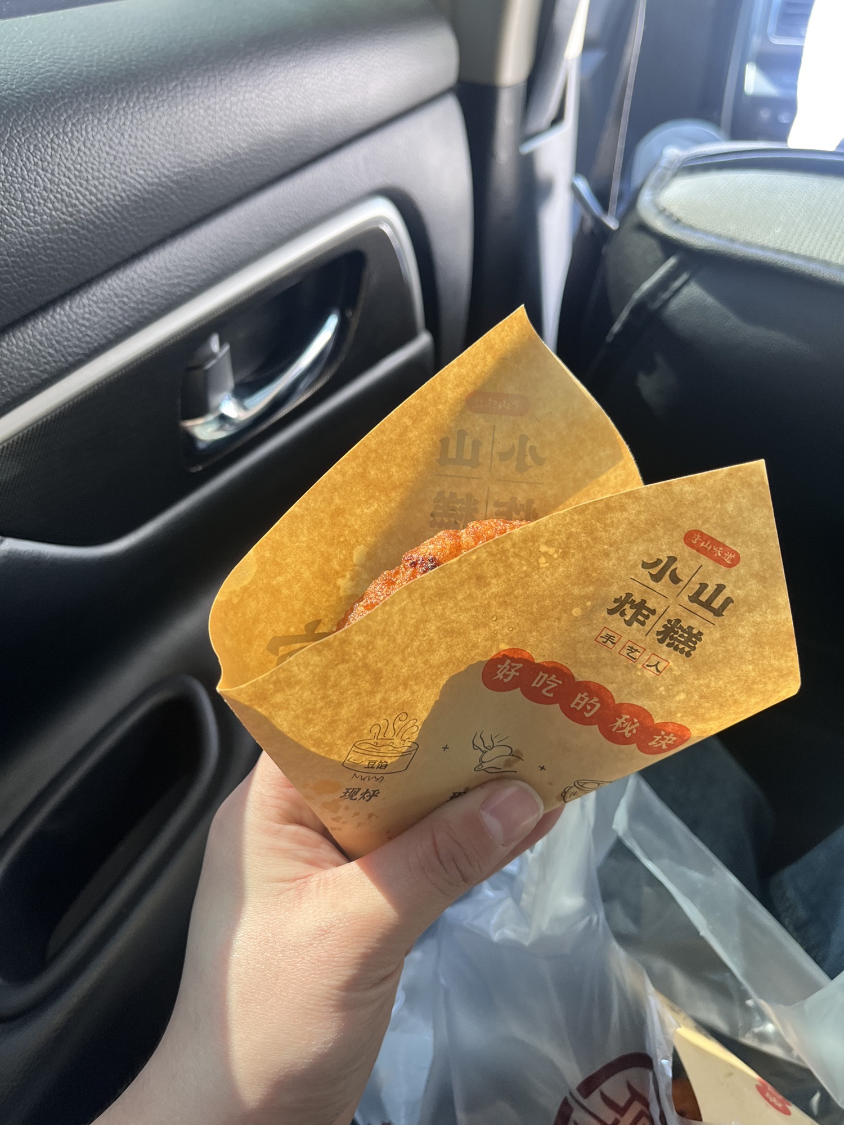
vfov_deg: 67.3
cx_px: 422
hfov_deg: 53.1
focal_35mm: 26
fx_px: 845
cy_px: 562
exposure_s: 1/121
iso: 80
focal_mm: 5.1
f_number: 1.6
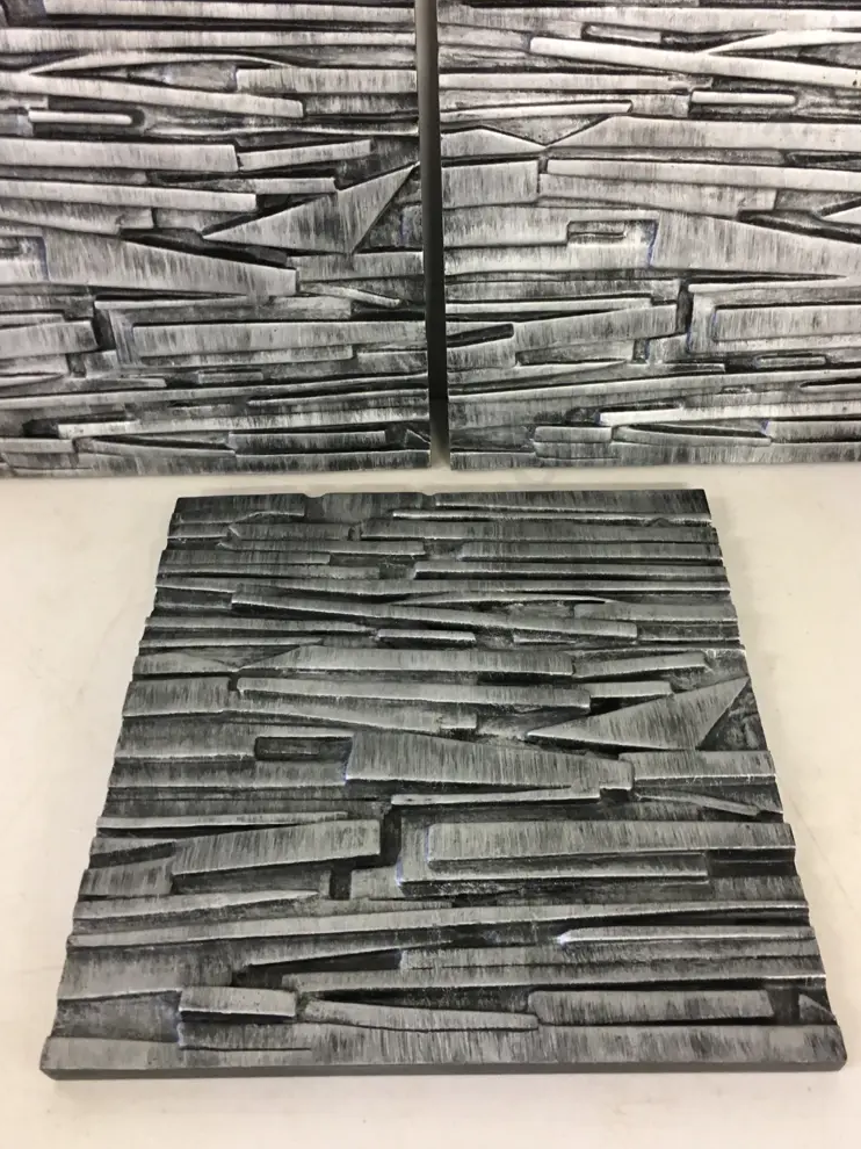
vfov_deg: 60.0
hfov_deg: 46.8
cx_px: 441
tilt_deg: -49.4
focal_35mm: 30
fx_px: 995
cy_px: 592
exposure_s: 1/17
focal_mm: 4.15
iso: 100
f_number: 2.2
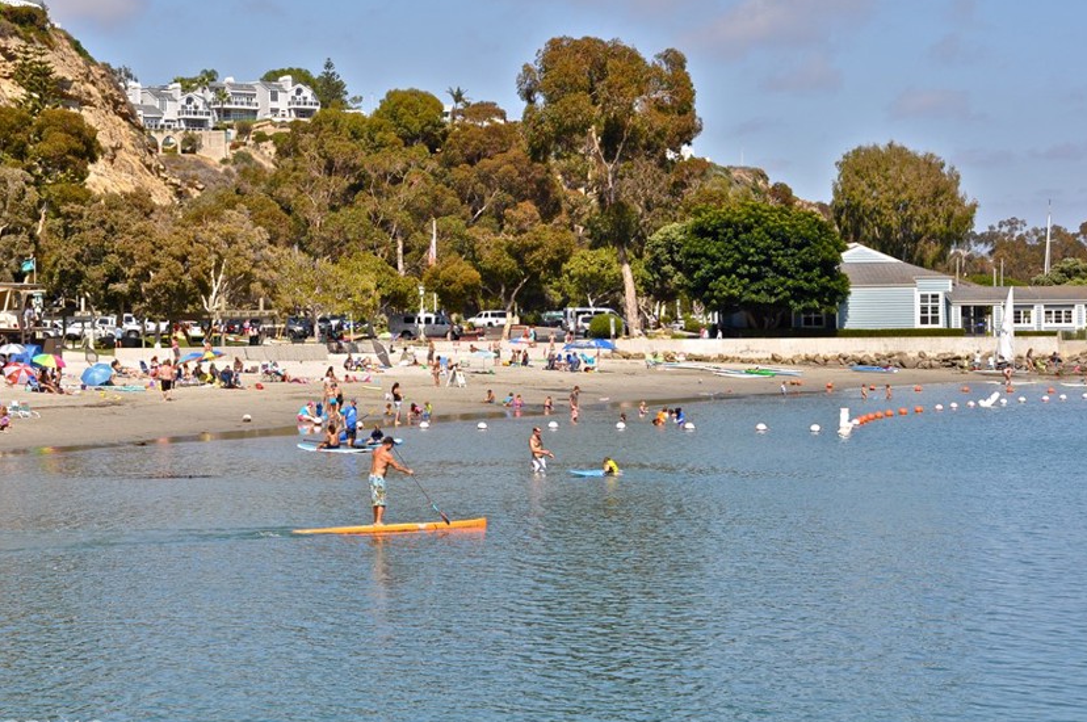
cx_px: 440
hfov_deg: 22.9
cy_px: 305
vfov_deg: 15.3
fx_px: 2684
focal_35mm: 89
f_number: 9
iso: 200
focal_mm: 48
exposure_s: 1/320
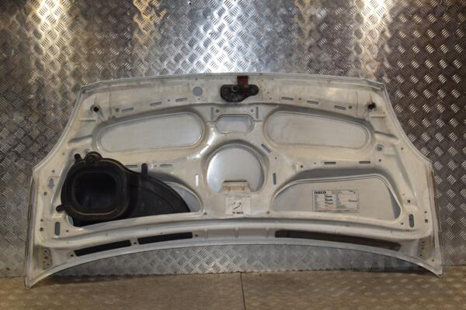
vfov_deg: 35.5
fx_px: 485
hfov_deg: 51.3
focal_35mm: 38
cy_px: 155
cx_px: 233
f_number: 8
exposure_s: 1/200
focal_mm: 25
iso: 800
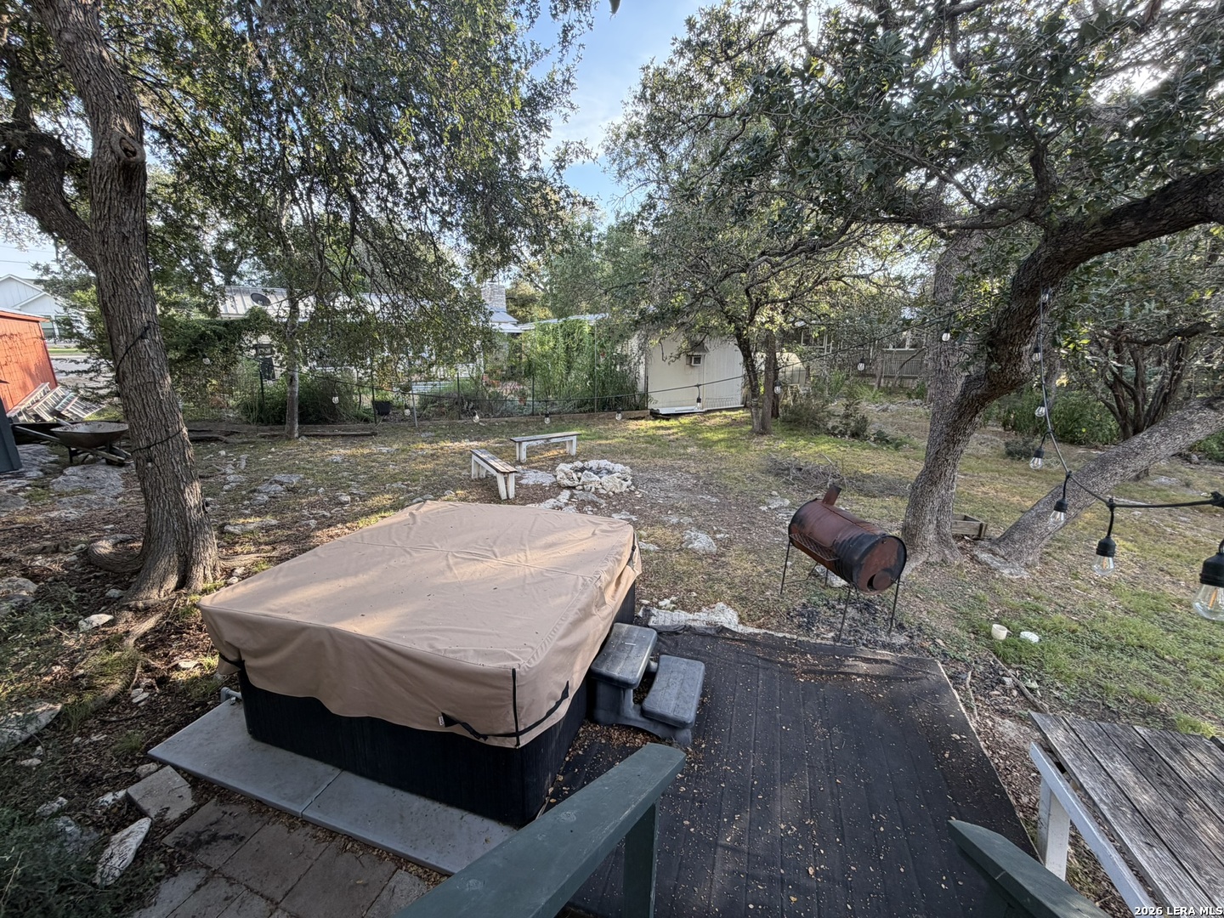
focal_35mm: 14
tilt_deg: -13.1
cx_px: 612
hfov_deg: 102.1
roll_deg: +0.9
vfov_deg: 85.7
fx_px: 495
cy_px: 459
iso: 64
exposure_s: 1/139
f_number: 2.2
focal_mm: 2.22
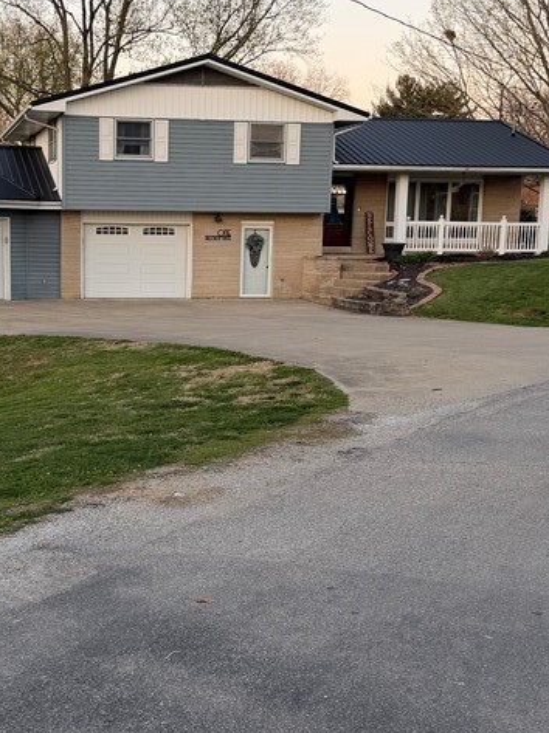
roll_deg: -1.3
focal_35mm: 52
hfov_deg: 27.7
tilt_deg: -9.5
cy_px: 397
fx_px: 1101
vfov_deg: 36.8
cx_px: 163
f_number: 1.78
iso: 50
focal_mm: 6.76
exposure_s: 1/137
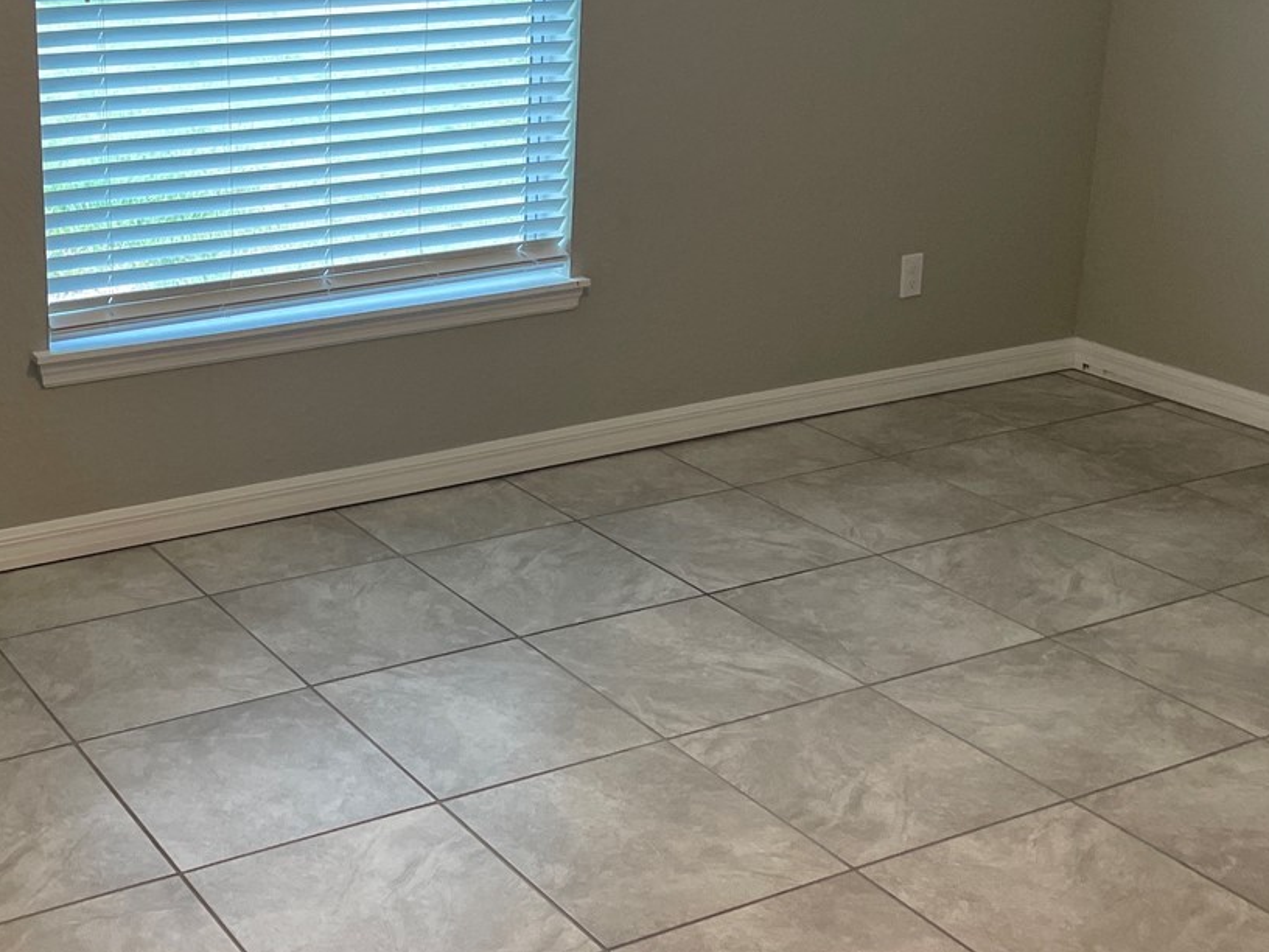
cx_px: 342
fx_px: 1870
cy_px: 328
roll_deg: -0.1
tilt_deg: -16.6
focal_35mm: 51
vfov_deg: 28.4
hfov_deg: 36.7
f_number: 1.6
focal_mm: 4.2
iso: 80
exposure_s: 1/120
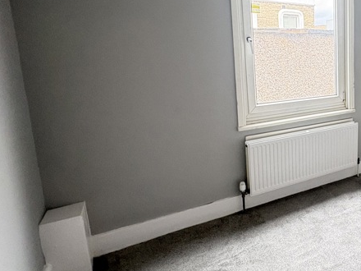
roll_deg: +1.0
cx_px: 344
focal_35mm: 29
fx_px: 302
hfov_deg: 51.9
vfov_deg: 47.7
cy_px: 97
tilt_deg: -9.3
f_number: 2.2
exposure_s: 1/60
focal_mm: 2.22
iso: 250
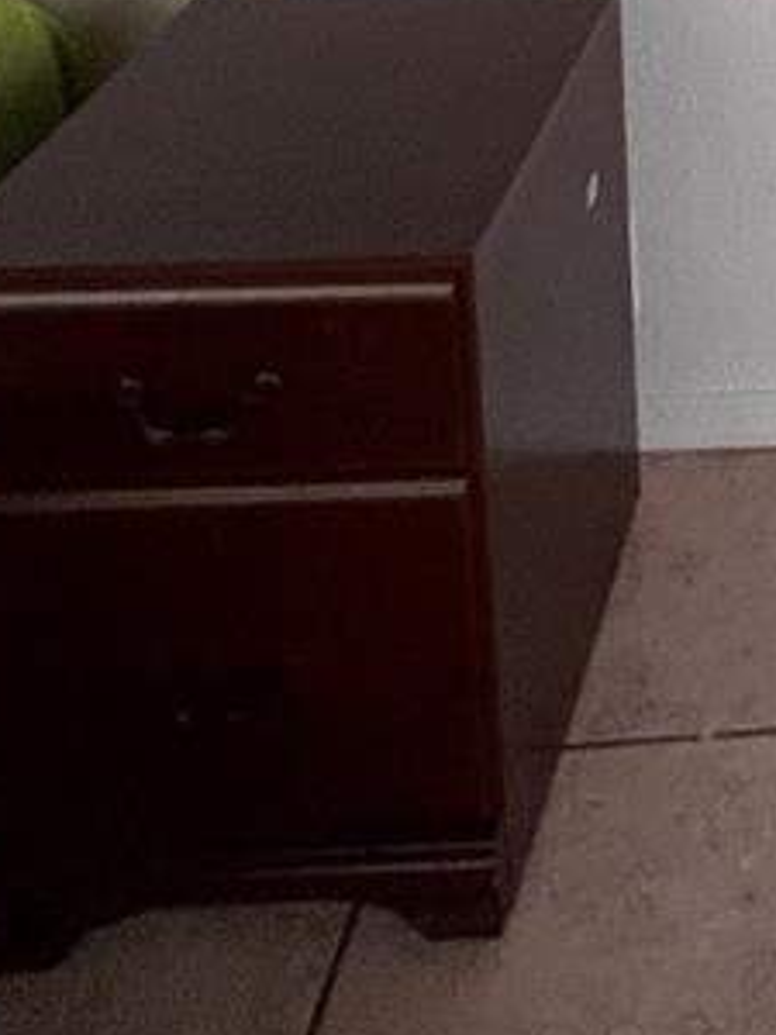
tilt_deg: -11.8
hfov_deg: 22.7
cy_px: -466
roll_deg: -0.4
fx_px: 1554
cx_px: 1173
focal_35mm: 52
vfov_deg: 27.3
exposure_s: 1/60
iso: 250
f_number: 1.8
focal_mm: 1.57
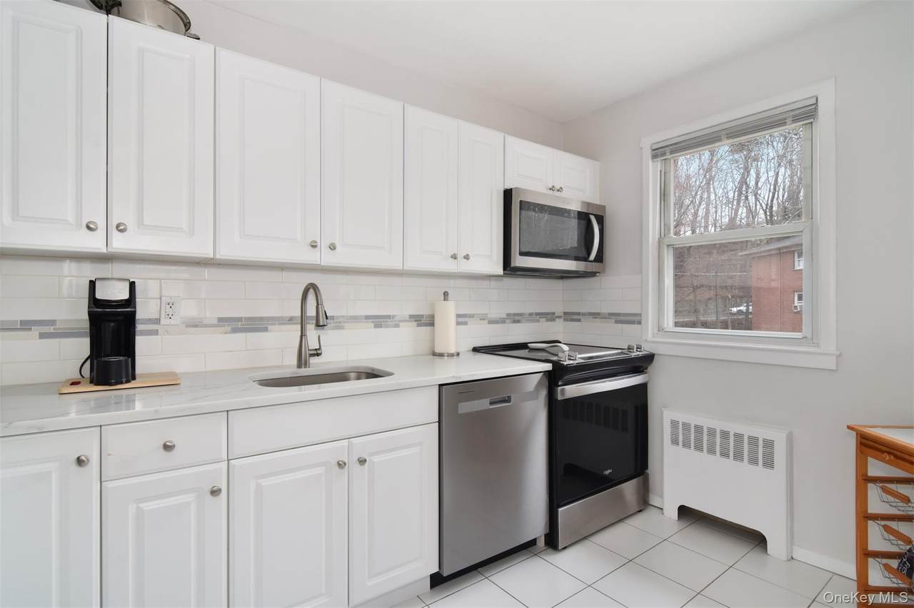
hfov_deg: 95.0
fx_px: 419
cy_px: 304
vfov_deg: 72.0
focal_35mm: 16
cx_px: 457
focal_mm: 11
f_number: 11
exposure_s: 1/30
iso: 640
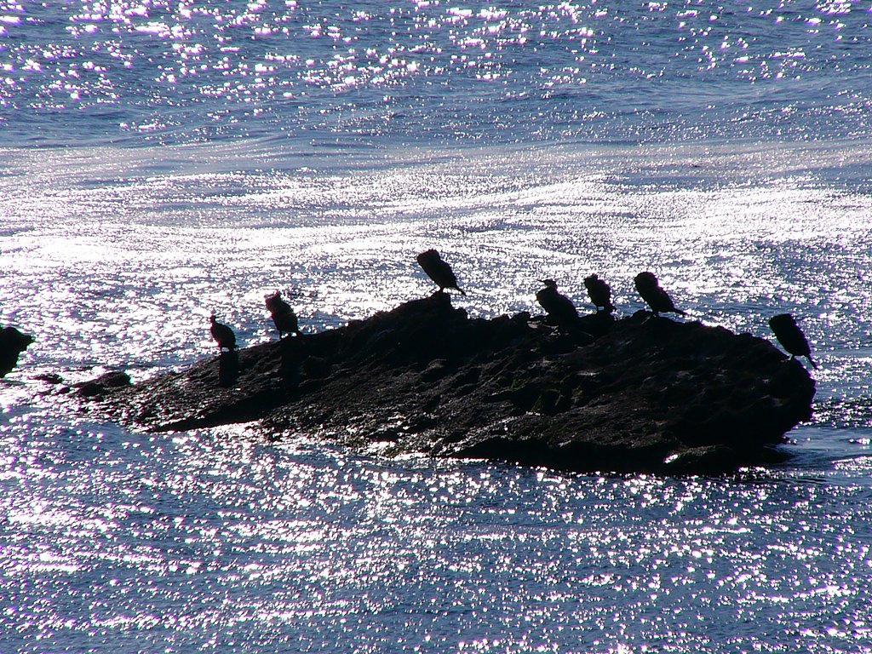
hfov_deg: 4.7
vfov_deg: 3.5
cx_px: 436
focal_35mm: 420
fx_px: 10580
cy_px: 327
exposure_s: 1/800
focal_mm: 55.2
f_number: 8
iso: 50
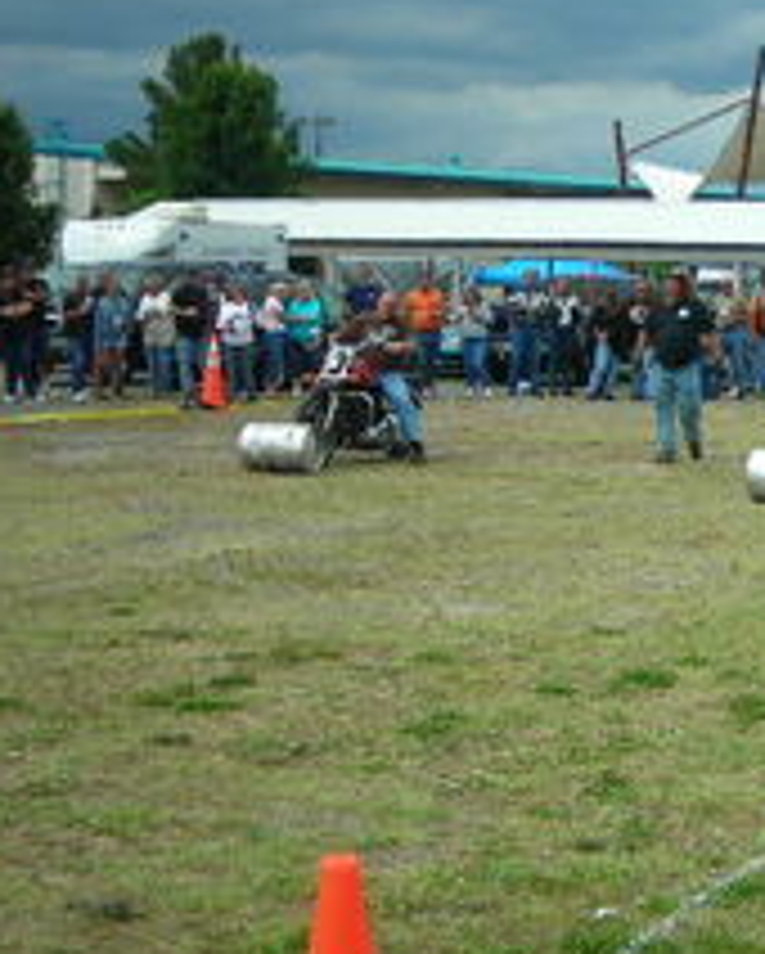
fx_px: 1978
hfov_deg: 21.5
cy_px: 432
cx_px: 644
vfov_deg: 27.1
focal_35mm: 70
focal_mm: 6.3
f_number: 6.4
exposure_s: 1/151
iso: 50
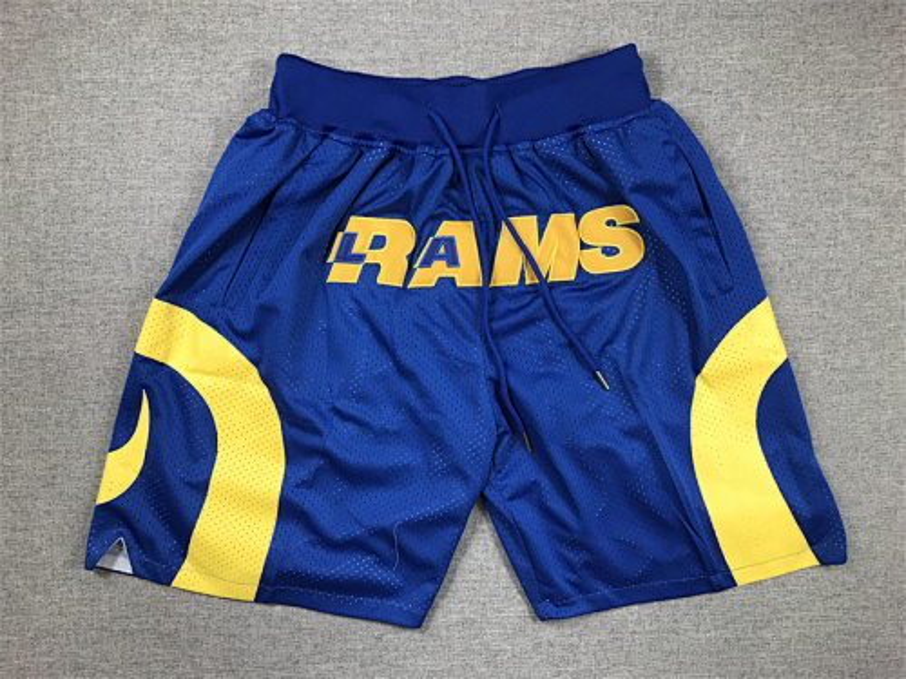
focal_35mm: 28
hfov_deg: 63.4
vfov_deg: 49.7
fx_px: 733
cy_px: 340
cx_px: 453
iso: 40
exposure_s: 1/100
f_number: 1.8
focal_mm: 3.99
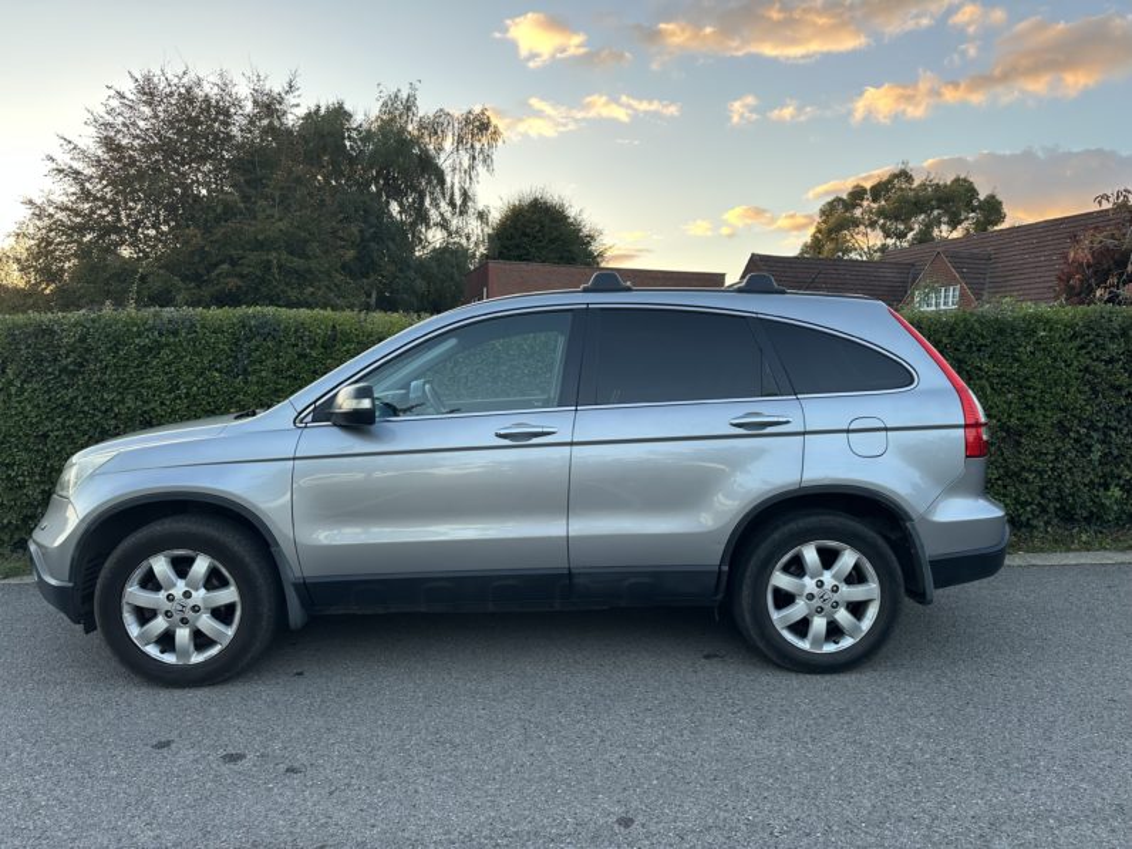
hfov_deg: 71.6
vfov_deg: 56.8
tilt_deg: -5.8
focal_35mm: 24
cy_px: 424
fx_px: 785
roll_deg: -2.1
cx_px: 566
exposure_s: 1/204
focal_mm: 6.86
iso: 80
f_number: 1.78
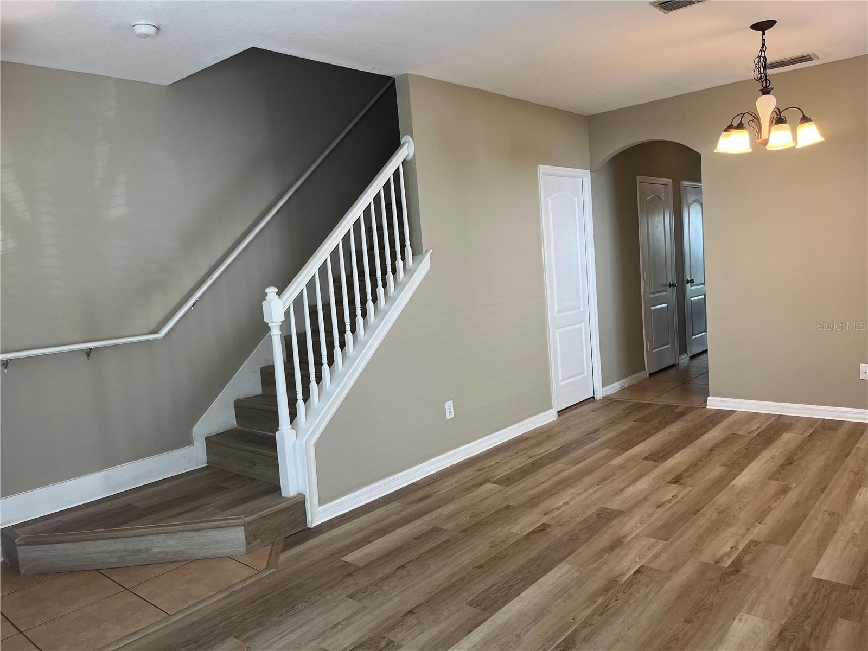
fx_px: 652
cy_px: 326
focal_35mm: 26
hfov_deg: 67.3
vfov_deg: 53.1
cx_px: 434
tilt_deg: -4.4
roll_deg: +4.4
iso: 64
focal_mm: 5.1
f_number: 1.6
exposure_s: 1/120
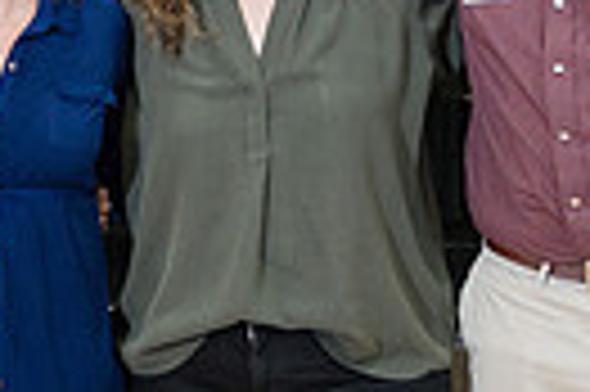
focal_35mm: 206
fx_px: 3372
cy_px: 267
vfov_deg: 6.6
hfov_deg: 9.9
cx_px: -20
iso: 1600
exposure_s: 1/250
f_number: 2.8
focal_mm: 43.9
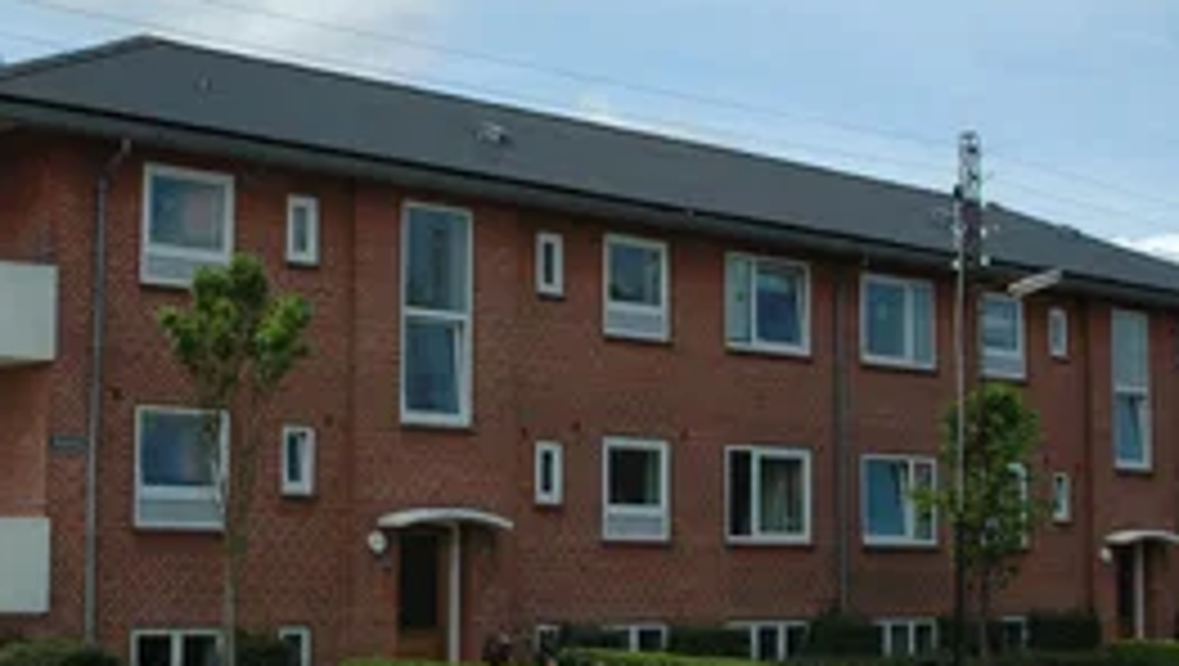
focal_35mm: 67
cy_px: 288
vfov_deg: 18.0
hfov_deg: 31.3
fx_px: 2097
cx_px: 446
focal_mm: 28
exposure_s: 1/400
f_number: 10
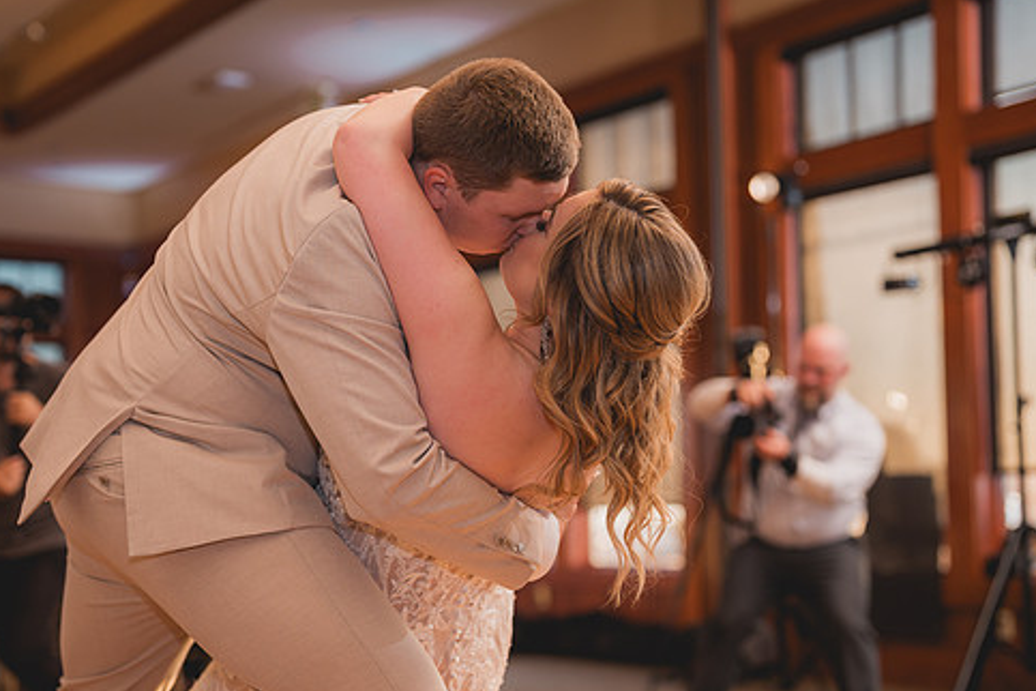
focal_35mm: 60
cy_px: 405
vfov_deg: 22.6
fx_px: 1727
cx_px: 420
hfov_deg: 33.3
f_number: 1.8
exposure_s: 1/250
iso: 125
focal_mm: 50
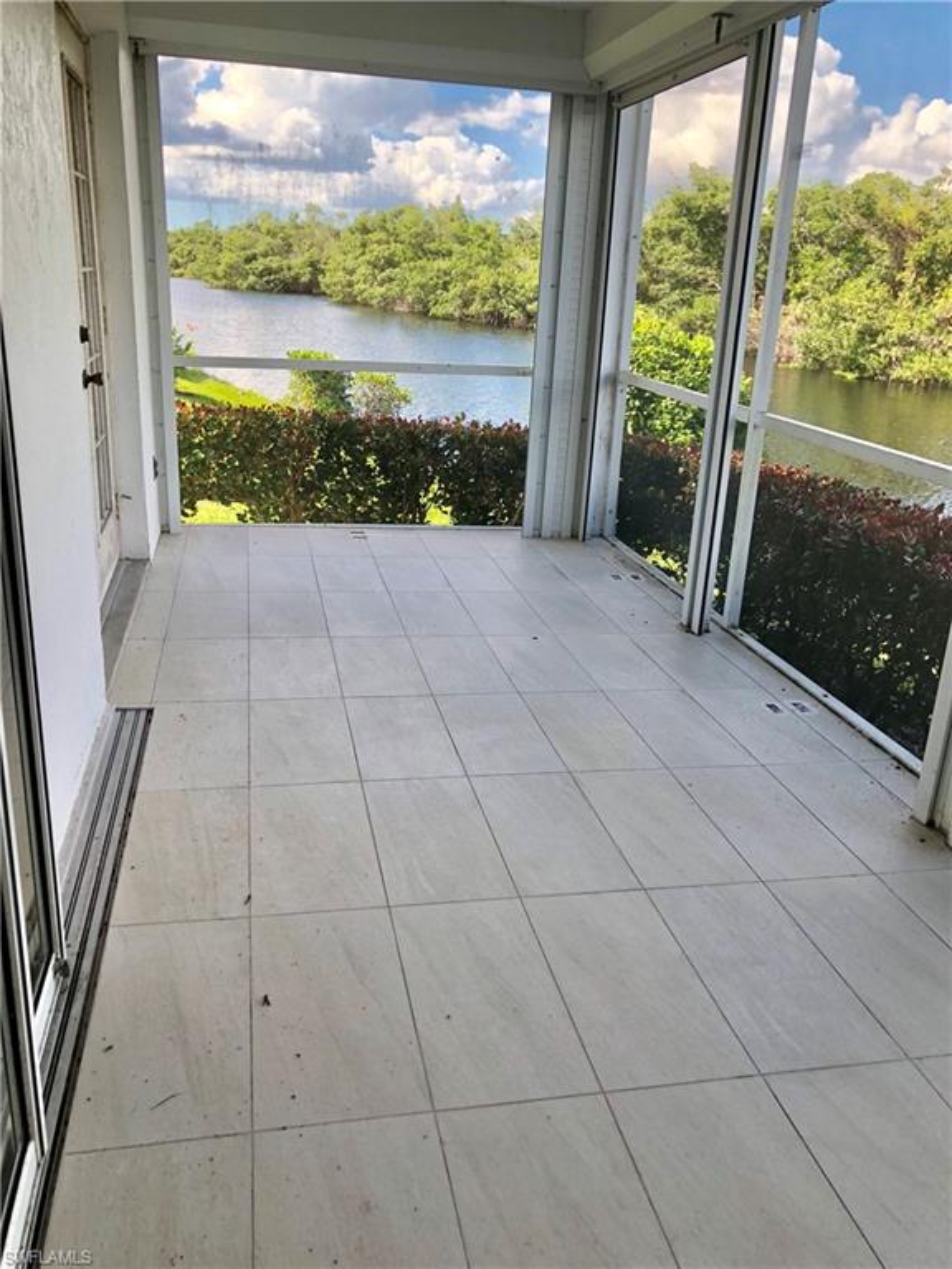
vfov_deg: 63.4
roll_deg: -2.2
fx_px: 1027
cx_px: 476
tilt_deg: -17.9
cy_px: 634
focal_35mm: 28
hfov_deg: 49.7
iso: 20
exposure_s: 1/298
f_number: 1.8
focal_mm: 3.99
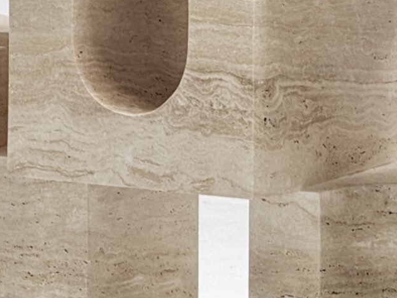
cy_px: 43
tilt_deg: -7.1
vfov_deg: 3.1
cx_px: 285
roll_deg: +0.5
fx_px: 5584
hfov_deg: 4.1
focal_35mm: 487
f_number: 2.8
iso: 160
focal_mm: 15.66
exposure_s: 1/100
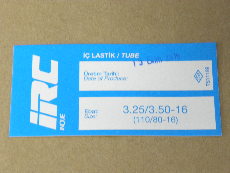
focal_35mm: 102
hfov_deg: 19.3
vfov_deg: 14.5
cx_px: 115
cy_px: 86
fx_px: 678
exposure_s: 1/2
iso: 400
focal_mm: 18.29
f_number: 4.2
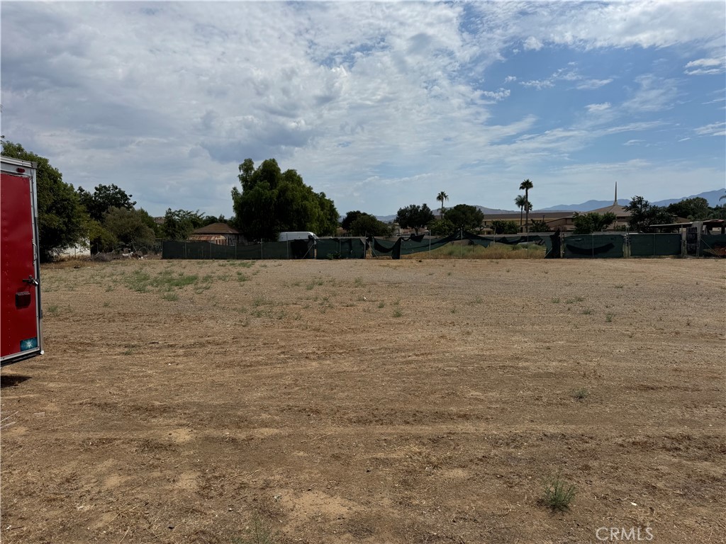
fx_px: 503
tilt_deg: -5.8
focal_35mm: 24
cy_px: 272
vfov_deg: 56.8
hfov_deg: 71.6
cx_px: 363
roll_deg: +1.3
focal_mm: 6.76
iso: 80
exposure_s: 1/10417
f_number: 1.78
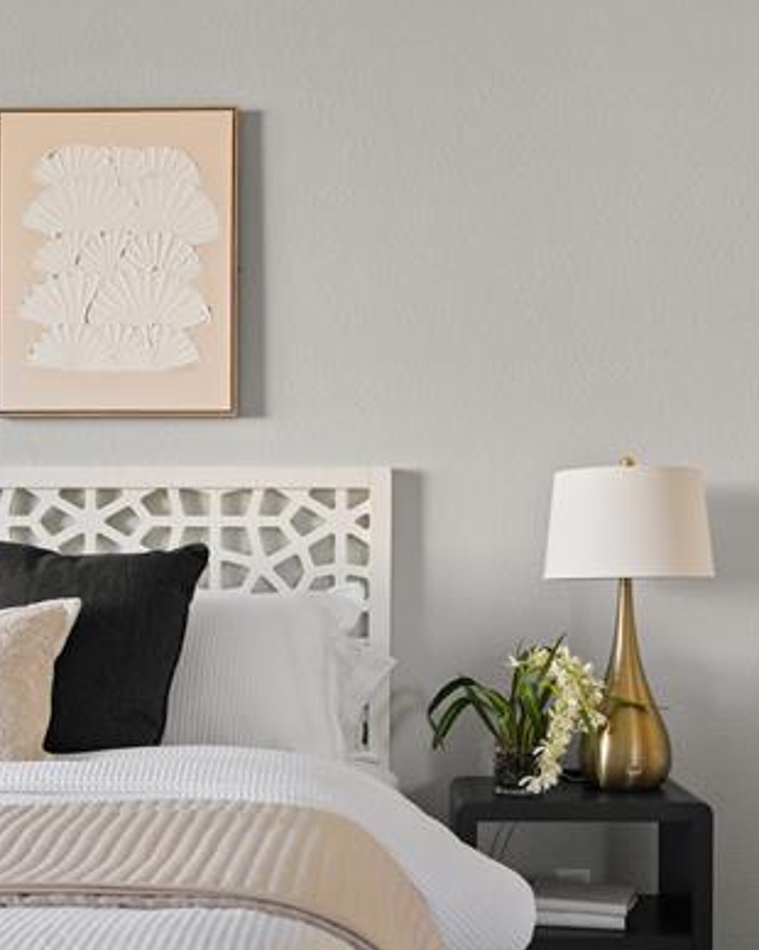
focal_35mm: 43
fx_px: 1208
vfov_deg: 42.8
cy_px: 558
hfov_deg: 34.9
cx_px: 375
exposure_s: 1/6
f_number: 4
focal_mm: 25
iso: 160
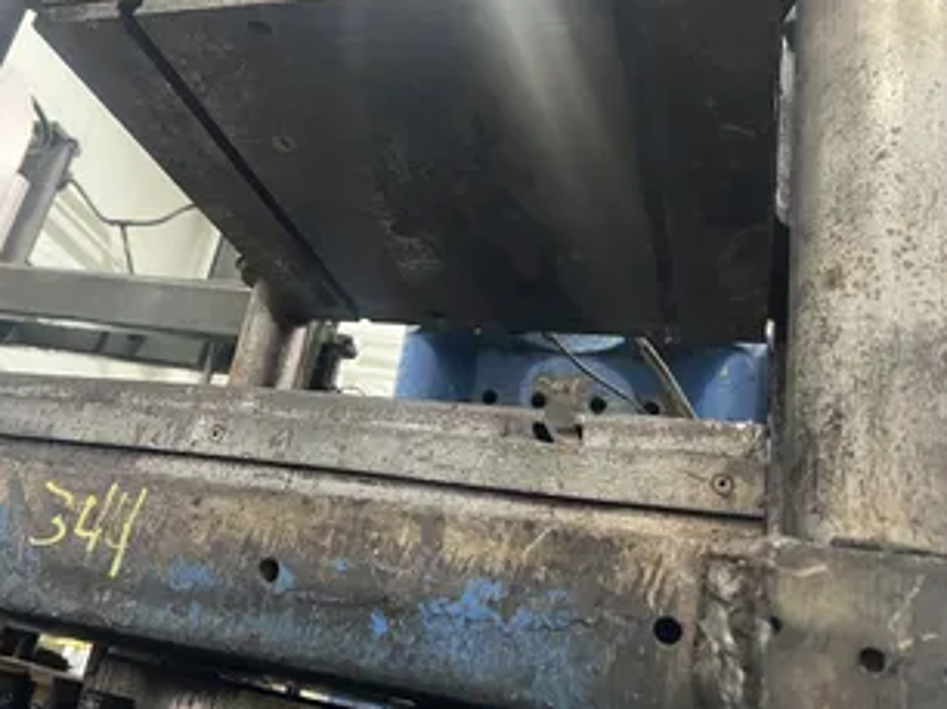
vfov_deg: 41.6
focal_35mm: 34
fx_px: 929
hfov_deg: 53.6
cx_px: 371
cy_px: 300
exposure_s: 1/60
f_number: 1.5
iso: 250
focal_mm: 5.7
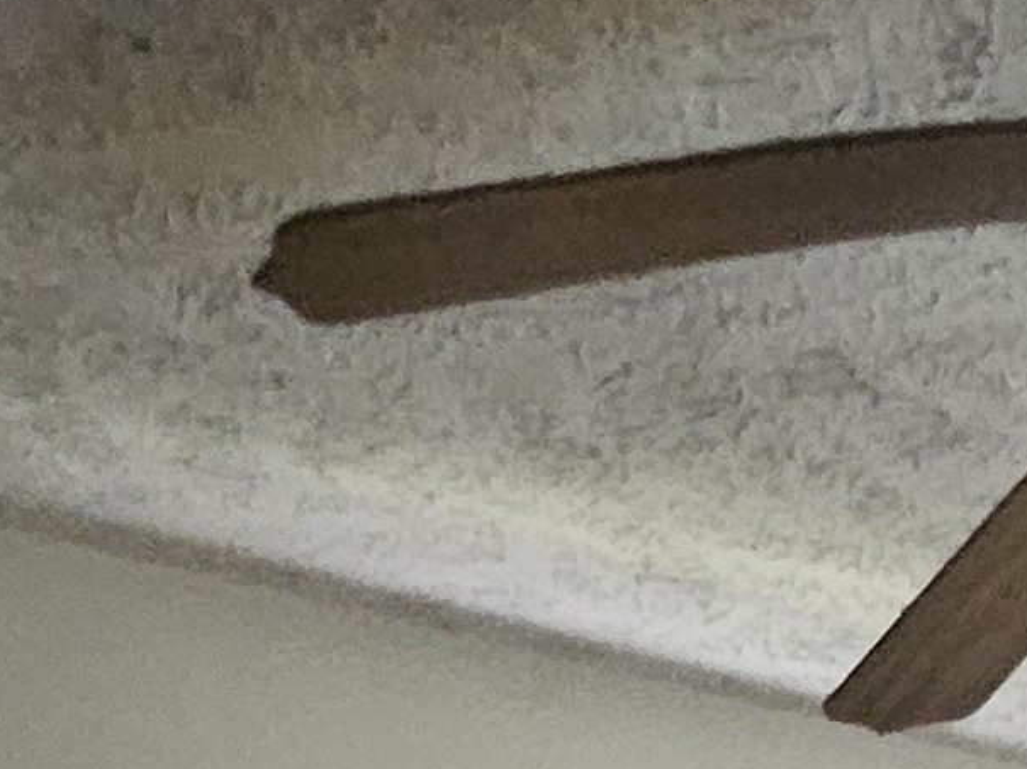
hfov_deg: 21.5
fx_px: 2550
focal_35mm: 86
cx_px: 1161
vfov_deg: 11.2
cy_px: 2276
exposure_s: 1/30
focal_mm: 1.74
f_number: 2.2
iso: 640
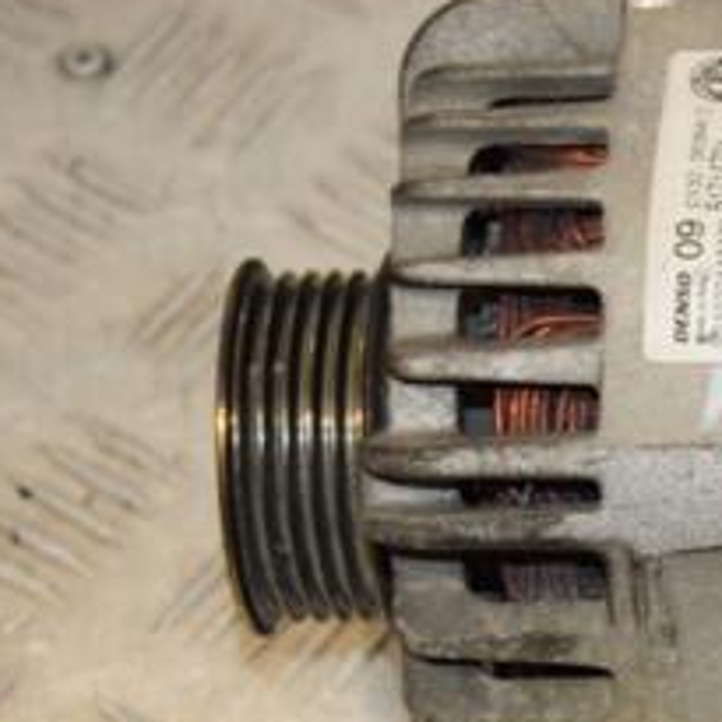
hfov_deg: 8.9
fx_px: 4578
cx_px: 845
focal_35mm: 194
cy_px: 493
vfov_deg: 9.0
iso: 800
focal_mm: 52
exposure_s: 1/200
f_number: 6.3
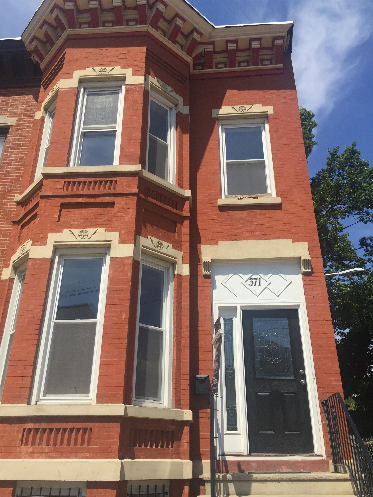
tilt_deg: +28.5
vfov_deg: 61.7
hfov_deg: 48.2
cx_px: 186
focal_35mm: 29
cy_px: 248
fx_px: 417
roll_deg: -0.3
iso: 32
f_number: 2.2
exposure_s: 1/2825
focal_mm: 4.15
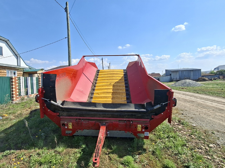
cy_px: 84
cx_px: 112
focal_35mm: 13
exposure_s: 1/1385
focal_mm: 1.74
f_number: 2.2
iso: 40
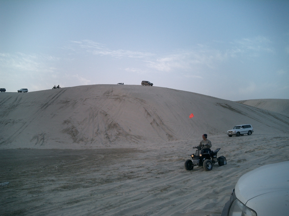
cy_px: 108
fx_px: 292
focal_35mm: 35
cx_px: 144
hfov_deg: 52.6
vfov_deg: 40.7
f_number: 4.2
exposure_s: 1/160
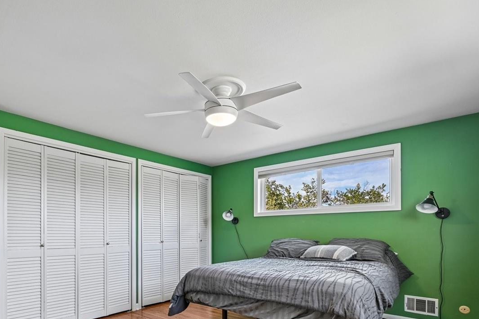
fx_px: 279
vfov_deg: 57.2
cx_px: 187
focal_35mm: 21
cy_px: 230
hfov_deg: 80.1
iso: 250
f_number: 9
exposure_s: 1/15
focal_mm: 14
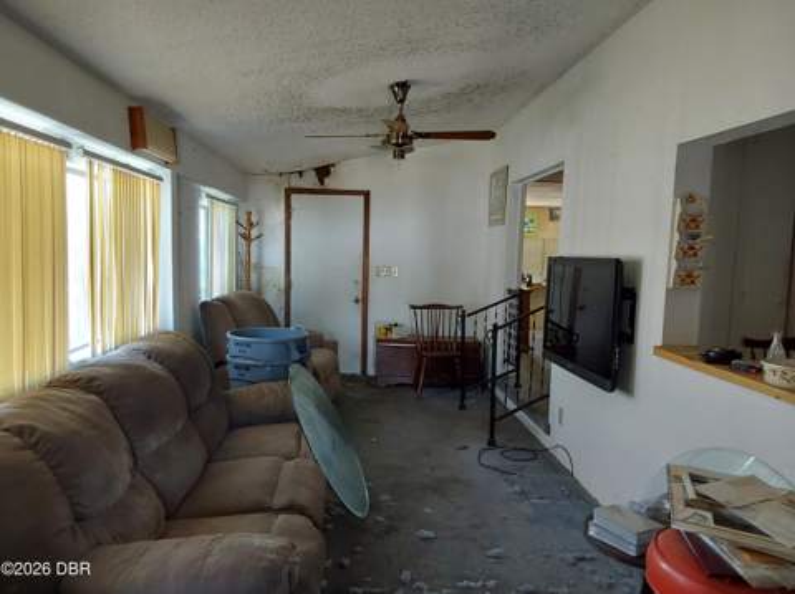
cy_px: 297
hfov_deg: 63.5
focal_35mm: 28
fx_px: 642
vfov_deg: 49.7
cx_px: 398
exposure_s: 1/50
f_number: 1.9
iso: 160
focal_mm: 2.91
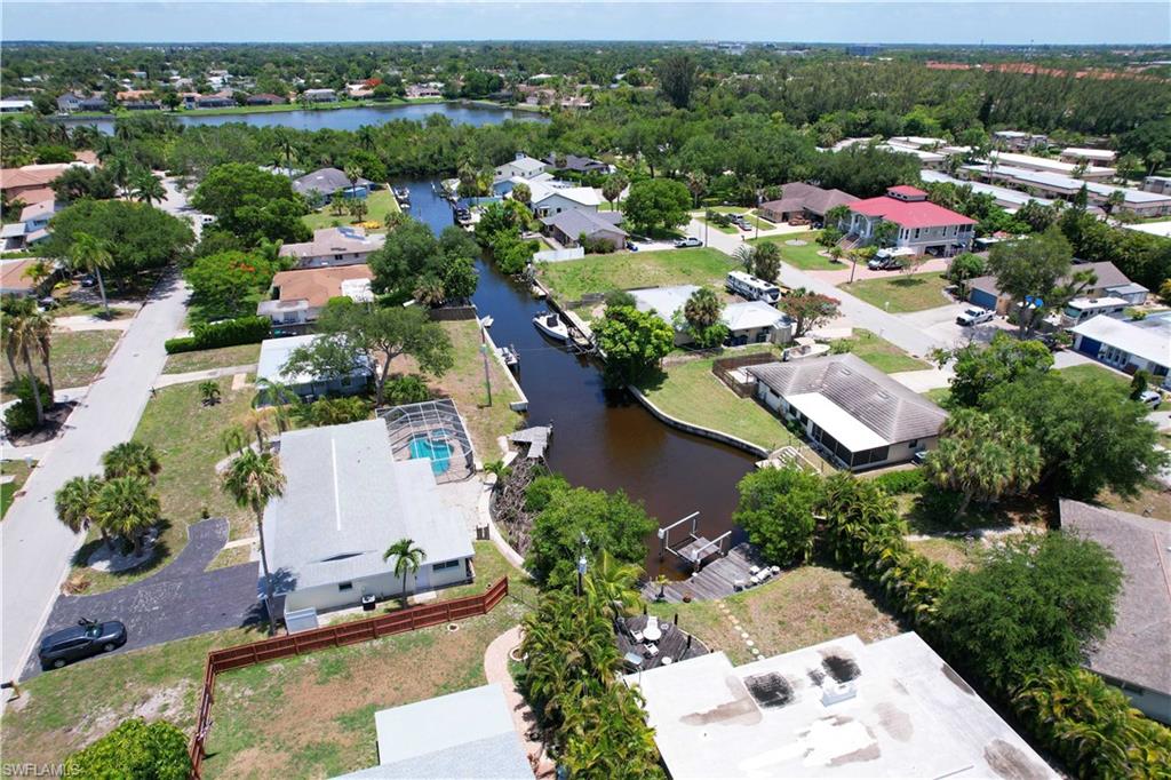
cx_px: 586
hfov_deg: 78.6
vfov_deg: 57.2
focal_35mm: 22
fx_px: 715
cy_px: 390
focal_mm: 8.38
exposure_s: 1/2500
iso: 200
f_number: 2.8
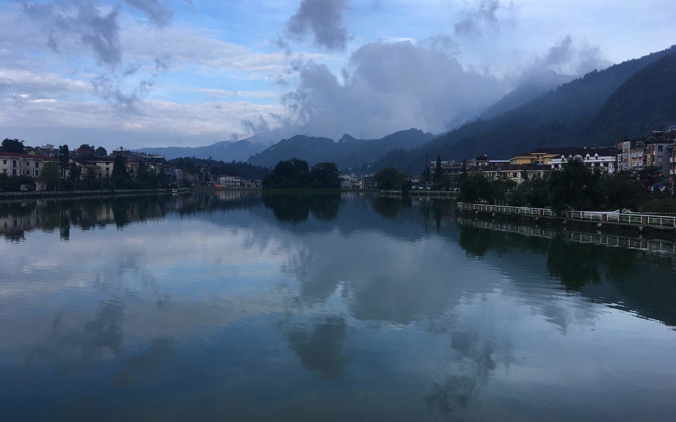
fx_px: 571
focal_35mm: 31
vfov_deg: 40.6
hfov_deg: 61.2
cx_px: 338
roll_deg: -0.9
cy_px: 204
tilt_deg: -4.2
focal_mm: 4.15
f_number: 2.2
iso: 25
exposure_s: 1/574
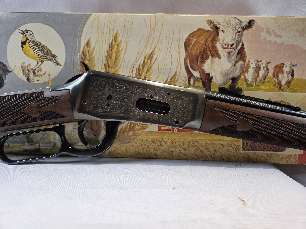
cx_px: 153
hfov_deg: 73.9
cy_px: 114
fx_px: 203
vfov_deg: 58.9
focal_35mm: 23
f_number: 1.8
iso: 25
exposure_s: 1/175
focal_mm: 5.4
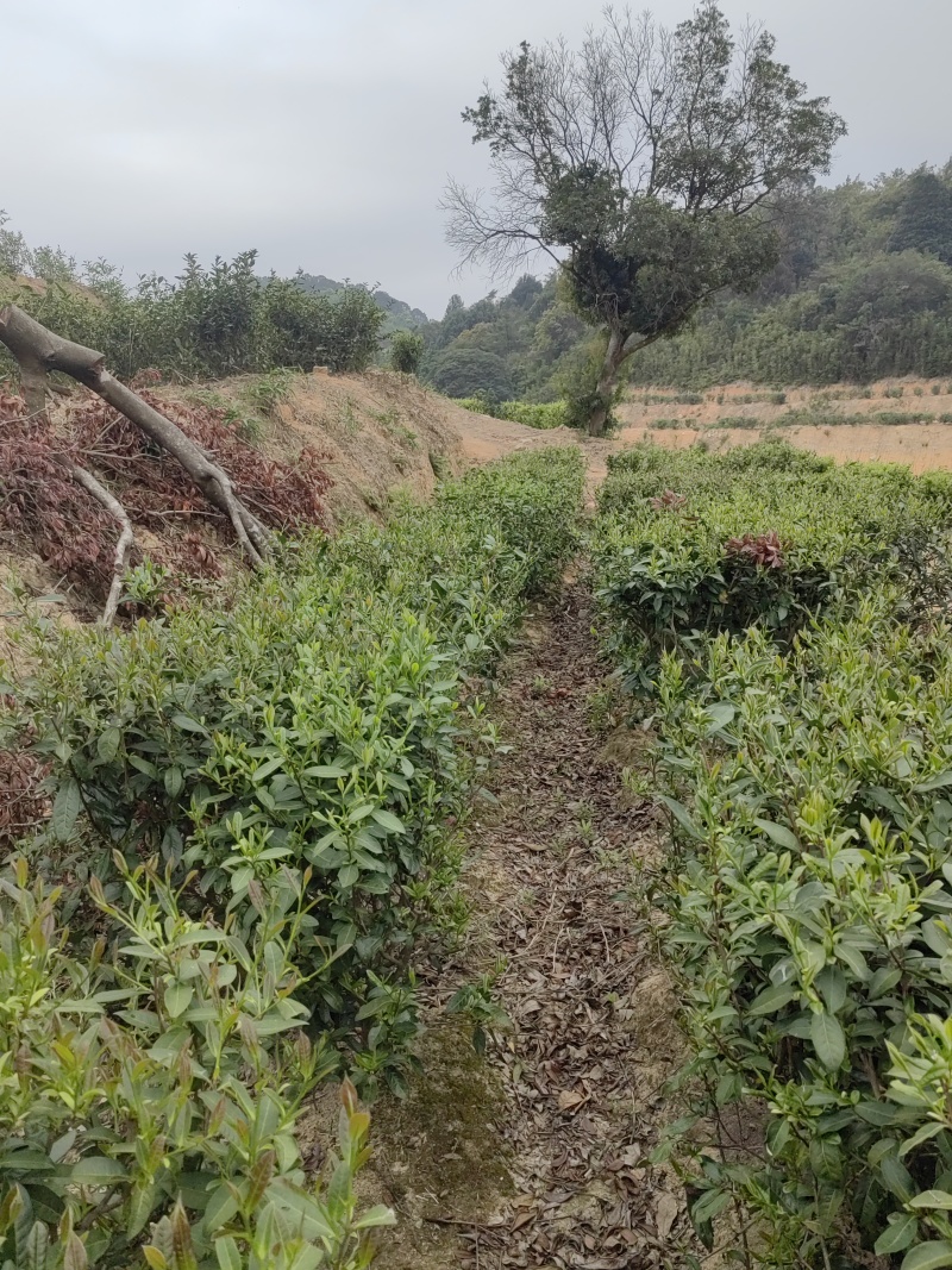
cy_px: 635
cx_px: 476
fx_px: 990
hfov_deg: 51.3
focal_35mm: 27
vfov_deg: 65.3
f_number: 1.8
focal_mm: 5.54
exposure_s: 1/654
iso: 50
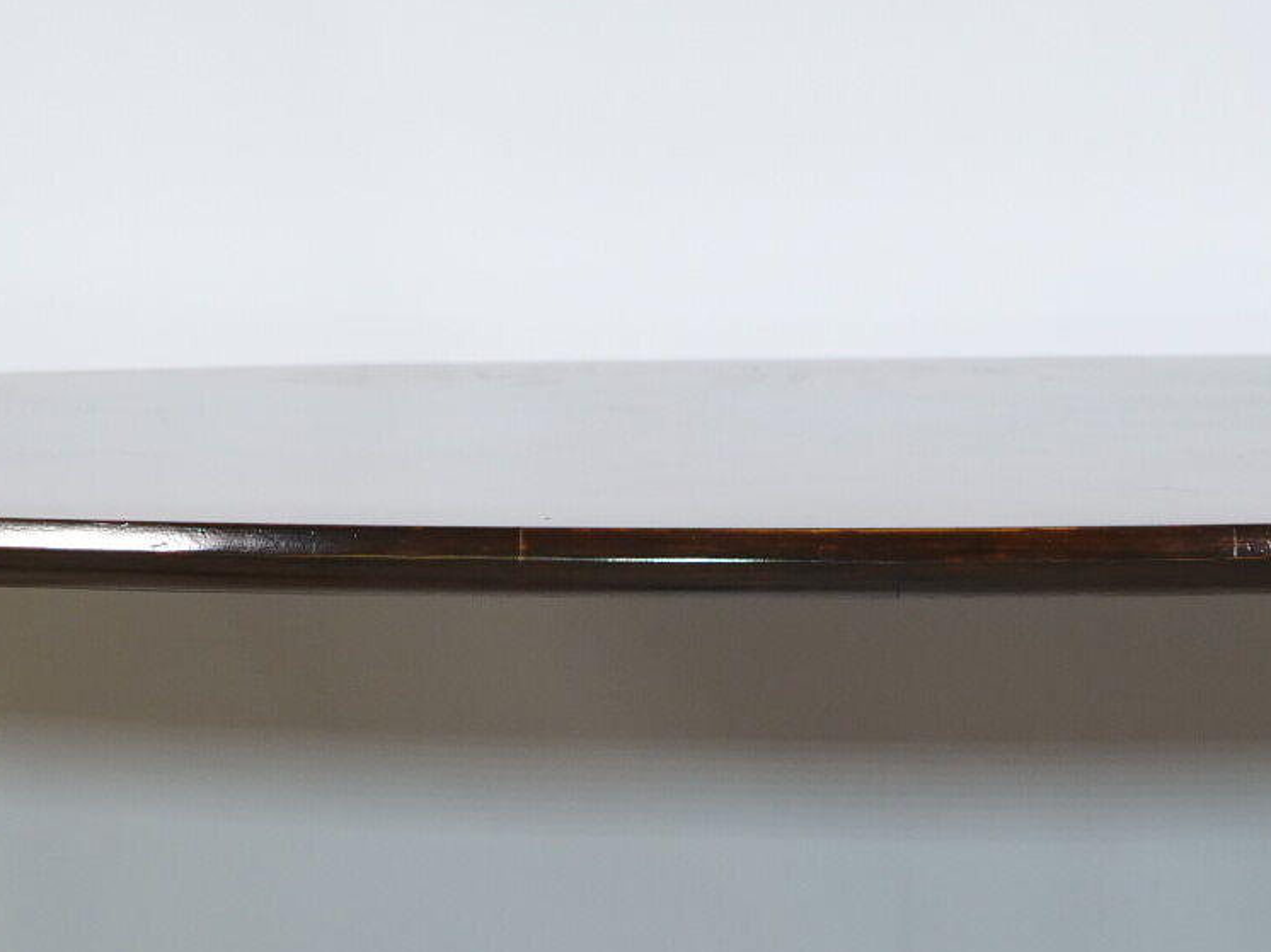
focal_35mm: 183
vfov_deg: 8.1
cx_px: 797
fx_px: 6717
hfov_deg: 10.8
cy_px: 1003
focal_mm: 26
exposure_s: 1/60
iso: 250
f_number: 3.5
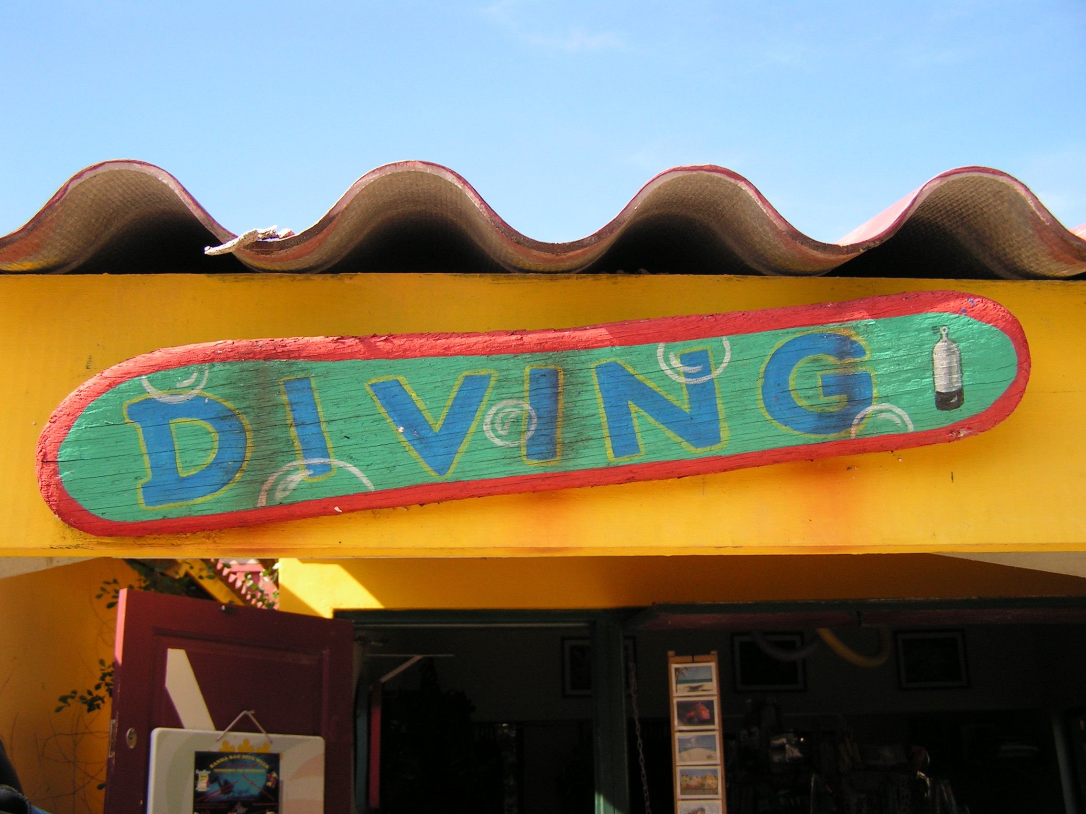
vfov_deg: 37.7
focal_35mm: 38
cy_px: 407
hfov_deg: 49.0
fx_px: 1192
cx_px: 543
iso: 50
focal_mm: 6.3
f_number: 2.8
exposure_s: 1/400
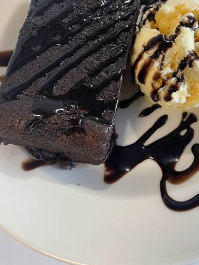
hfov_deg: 35.7
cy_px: 79
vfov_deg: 45.7
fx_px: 306
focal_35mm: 40
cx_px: 132
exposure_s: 1/60
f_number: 1.6
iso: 100
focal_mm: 4.2
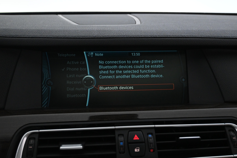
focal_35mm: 37
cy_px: 79
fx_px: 242
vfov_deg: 36.2
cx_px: 118
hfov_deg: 52.2
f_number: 4.2
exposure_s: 1/40
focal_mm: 24.5
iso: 3600
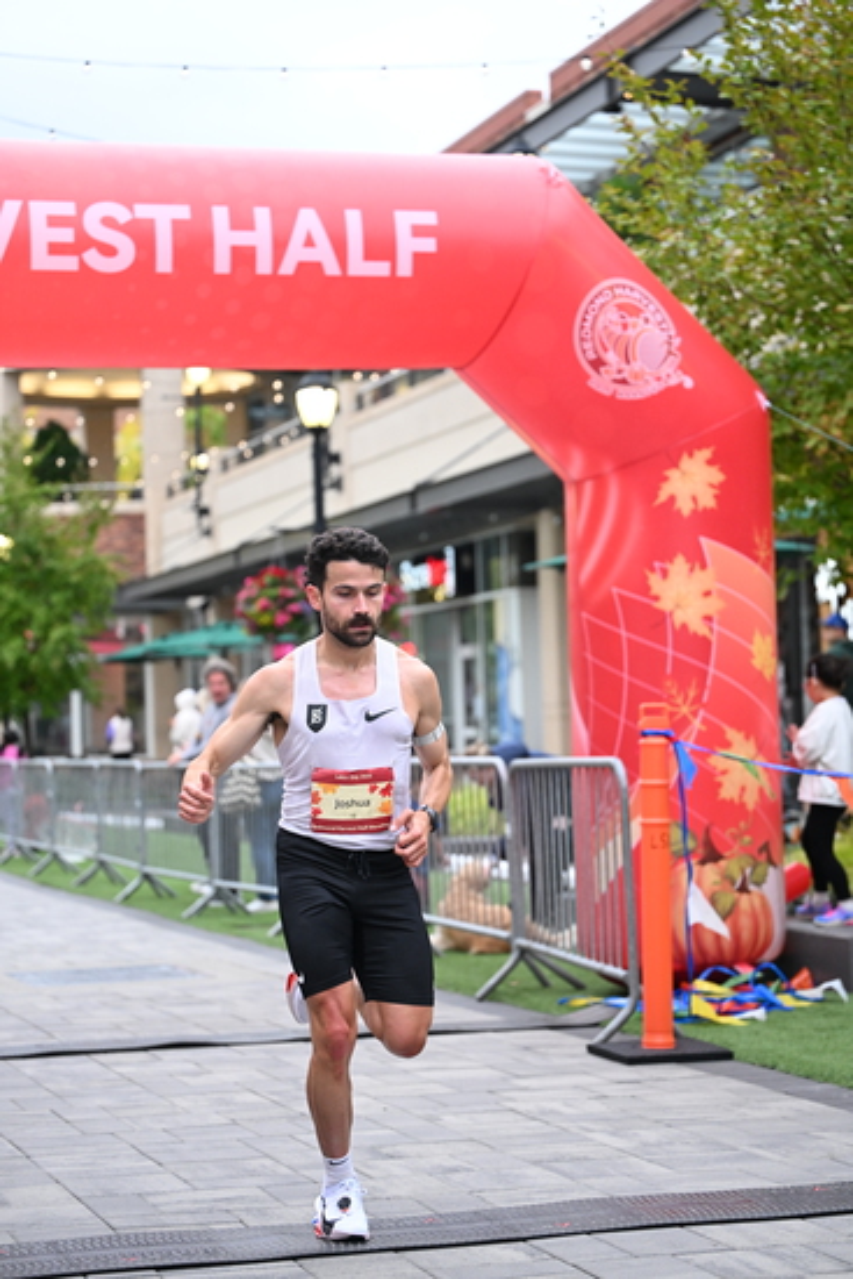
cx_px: 426
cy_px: 640
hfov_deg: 18.9
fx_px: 2557
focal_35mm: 72
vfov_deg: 28.1
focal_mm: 72
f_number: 2.8
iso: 1600
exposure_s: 1/800
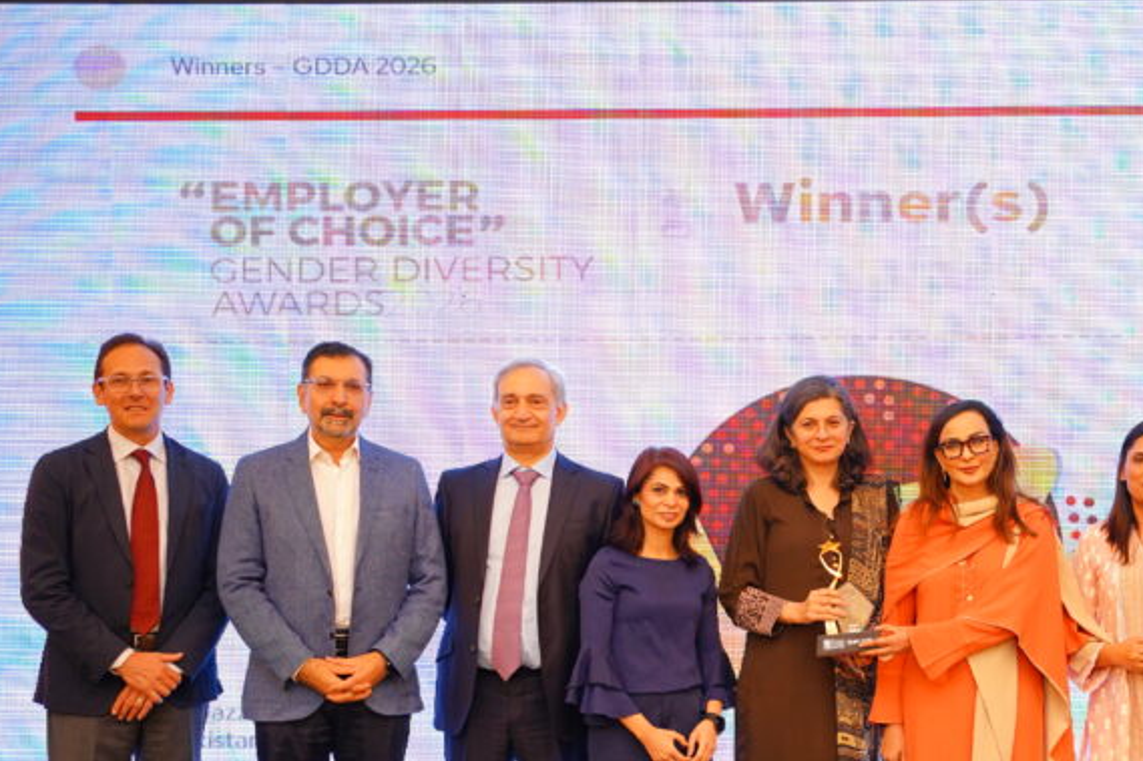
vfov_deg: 21.3
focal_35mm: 63
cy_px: 611
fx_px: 2000
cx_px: 918
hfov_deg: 31.1
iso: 1000
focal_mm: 35
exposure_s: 1/125
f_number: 2.5
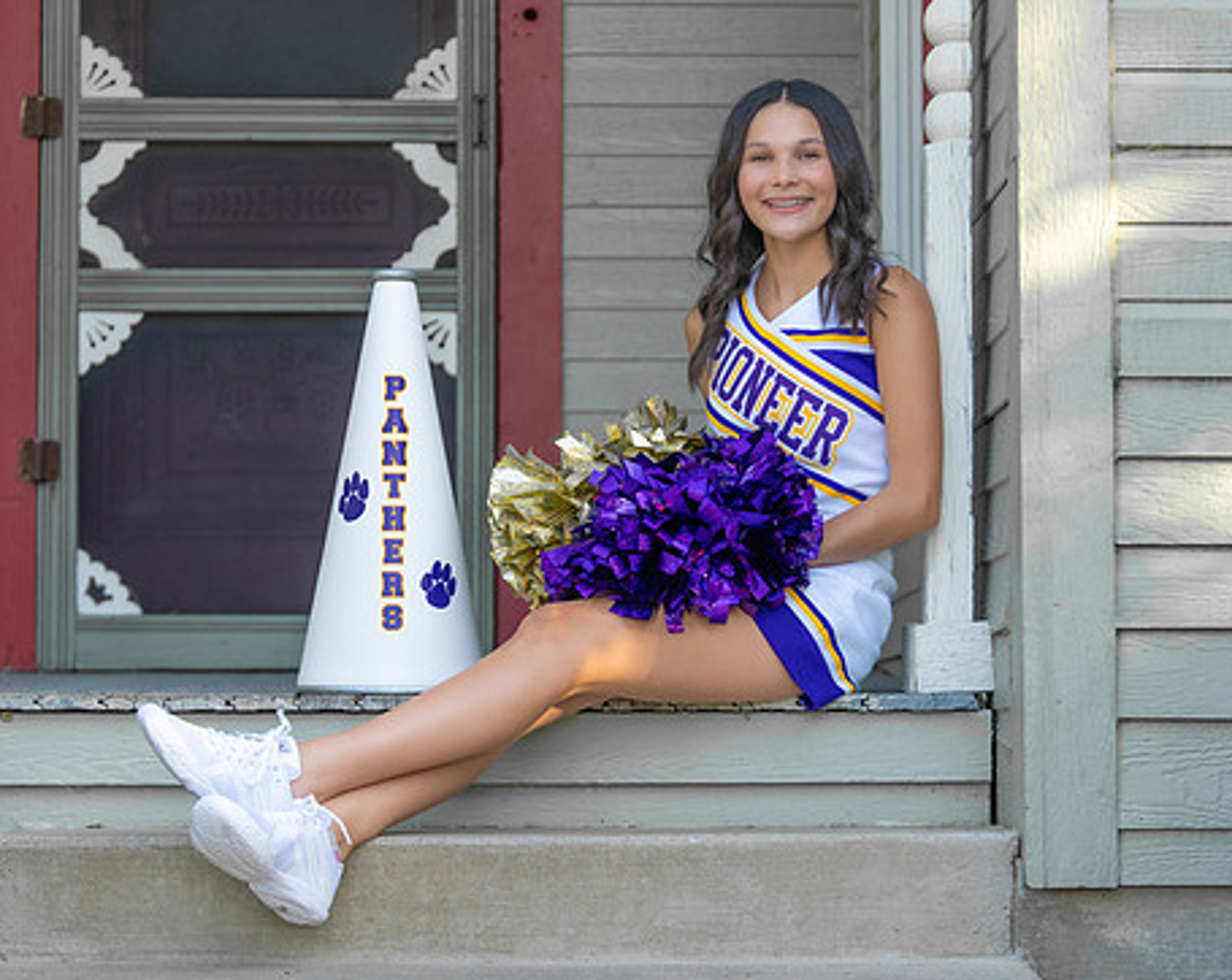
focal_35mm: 105
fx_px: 3820
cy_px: 411
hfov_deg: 18.3
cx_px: 737
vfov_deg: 14.6
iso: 125
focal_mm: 70
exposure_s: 1/320
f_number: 2.8
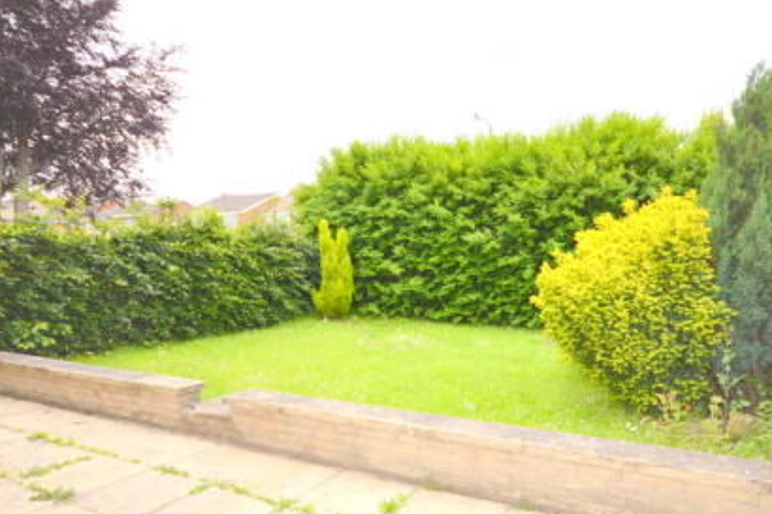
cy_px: 365
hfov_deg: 73.7
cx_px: 414
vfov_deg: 51.5
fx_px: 514
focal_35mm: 24
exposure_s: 1/200
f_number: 4.5
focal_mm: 10
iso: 100
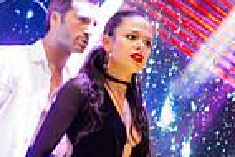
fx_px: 934
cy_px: 69
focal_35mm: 143
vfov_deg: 9.6
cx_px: 146
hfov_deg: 14.3
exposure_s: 1/200
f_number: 3.2
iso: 2500
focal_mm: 35
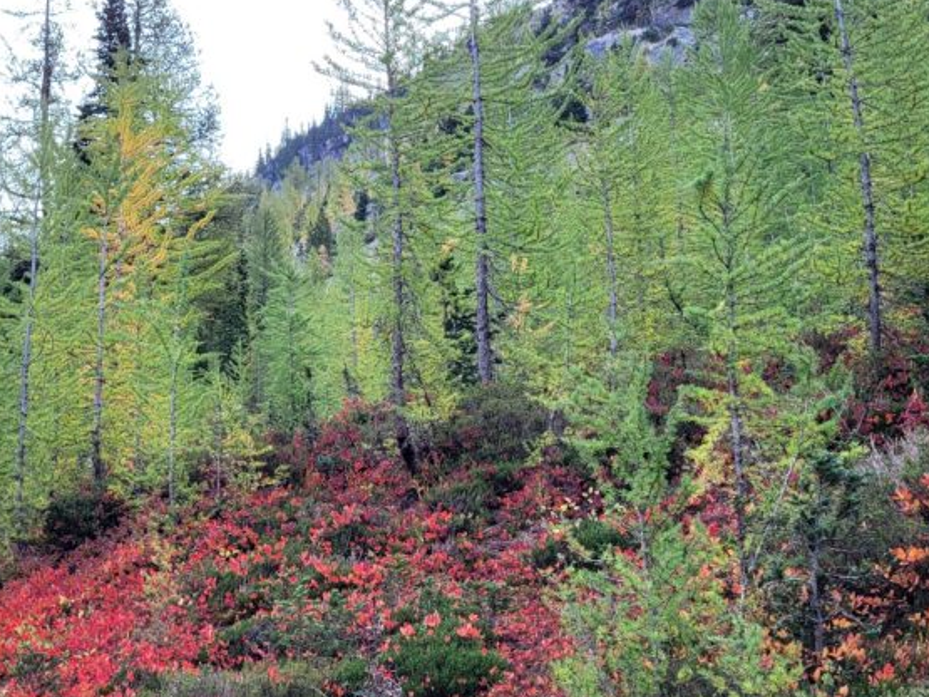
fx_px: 1288
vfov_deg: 29.9
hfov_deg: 39.4
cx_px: 348
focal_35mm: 48
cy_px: 501
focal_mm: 5.4
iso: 40
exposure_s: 1/385
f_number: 1.8
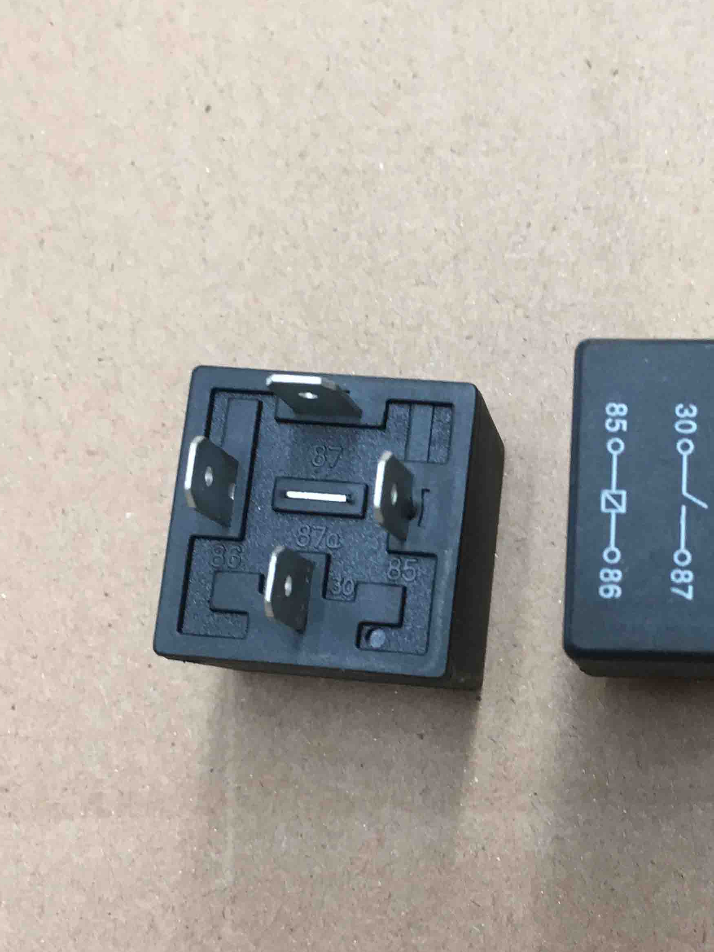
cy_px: 513
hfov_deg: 28.6
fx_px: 1375
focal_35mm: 50
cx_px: 551
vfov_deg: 38.2
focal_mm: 4.15
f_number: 2.2
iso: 100
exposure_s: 1/33
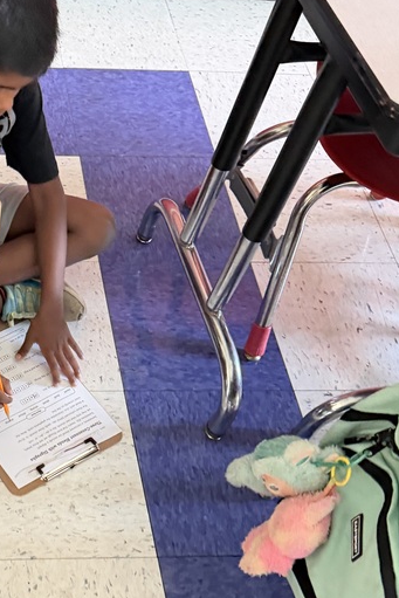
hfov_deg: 25.0
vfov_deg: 39.5
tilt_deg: -56.9
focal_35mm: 50
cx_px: -44
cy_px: 350
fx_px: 831
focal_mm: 6.76
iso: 640
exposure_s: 1/60
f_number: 1.78
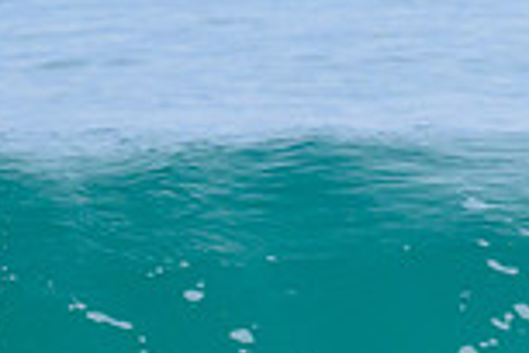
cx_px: 734
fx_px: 60830
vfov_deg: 0.3
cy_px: 589
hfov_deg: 0.5
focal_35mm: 4140
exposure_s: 1/2000
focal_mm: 800
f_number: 11
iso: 900
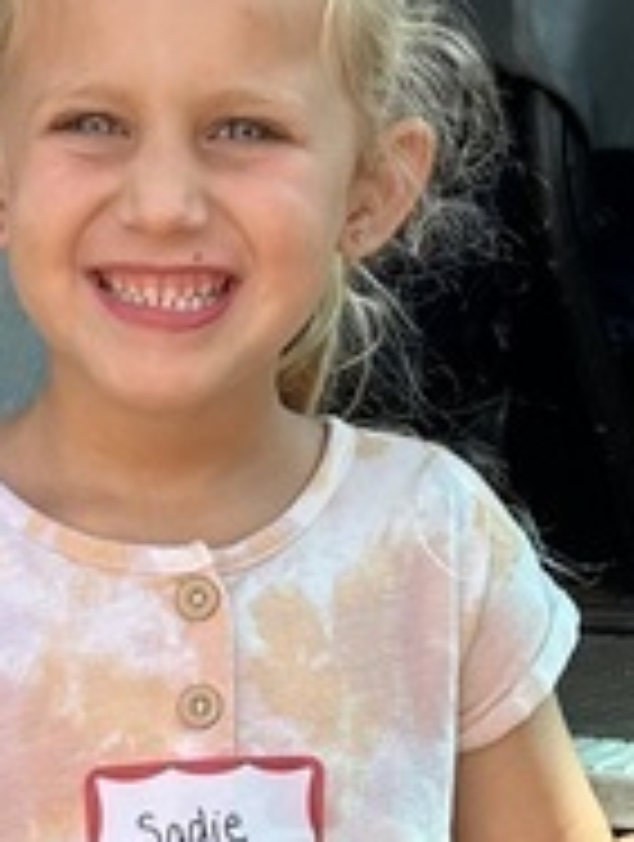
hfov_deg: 10.4
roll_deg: +0.7
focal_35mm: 142
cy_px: 1000
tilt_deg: -14.1
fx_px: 3456
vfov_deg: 13.5
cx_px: -54
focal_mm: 5.7
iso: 50
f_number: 1.5
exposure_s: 1/917
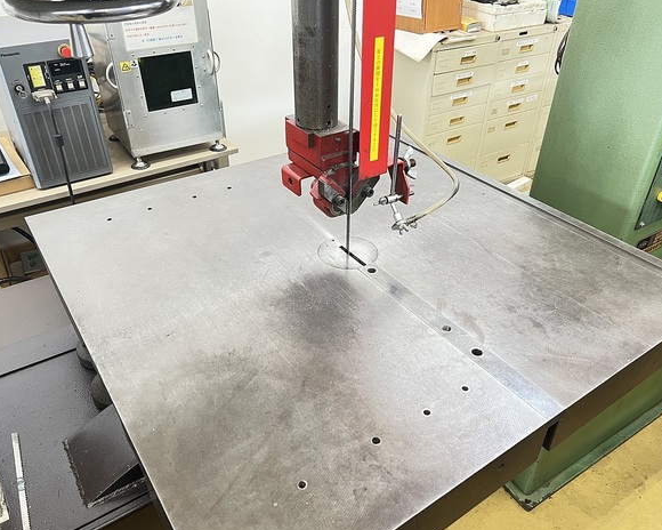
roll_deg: -0.7
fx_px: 549
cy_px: 271
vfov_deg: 51.5
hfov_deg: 62.2
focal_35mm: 28
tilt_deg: -35.1
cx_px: 341
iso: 250
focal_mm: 5.7
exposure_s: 1/60
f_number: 1.5
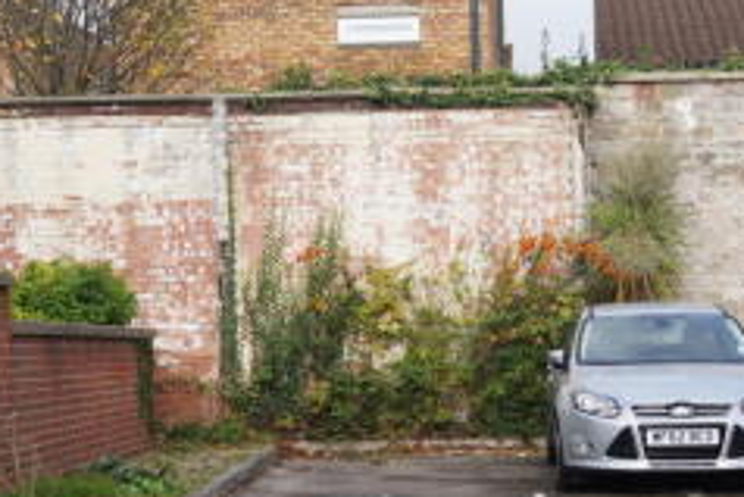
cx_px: 456
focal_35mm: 84
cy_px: 464
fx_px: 1737
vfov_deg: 16.0
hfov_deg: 24.1
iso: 100
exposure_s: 1/250
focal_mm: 28
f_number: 5.6
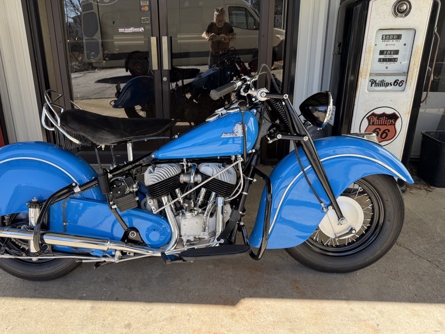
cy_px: 168
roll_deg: +1.8
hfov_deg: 63.1
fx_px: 360
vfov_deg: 49.7
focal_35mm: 28
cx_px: 187
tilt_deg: -18.2
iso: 80
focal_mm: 6.76
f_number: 1.78
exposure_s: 1/649
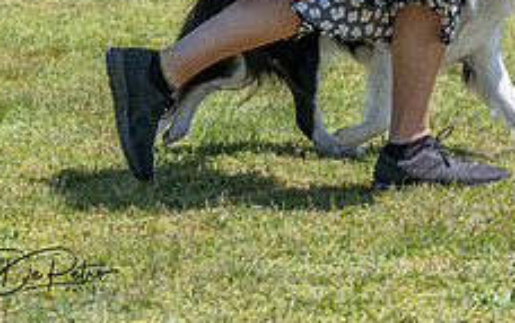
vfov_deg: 6.2
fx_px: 2964
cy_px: -176
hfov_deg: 9.9
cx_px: 513
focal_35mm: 211
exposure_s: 1/2500
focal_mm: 70
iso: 640
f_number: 6.3
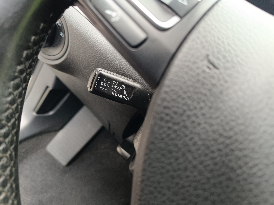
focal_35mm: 24
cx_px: 137
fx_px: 190
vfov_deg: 56.8
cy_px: 102
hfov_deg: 71.6
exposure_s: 1/100
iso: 570
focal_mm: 5.59
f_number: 1.88
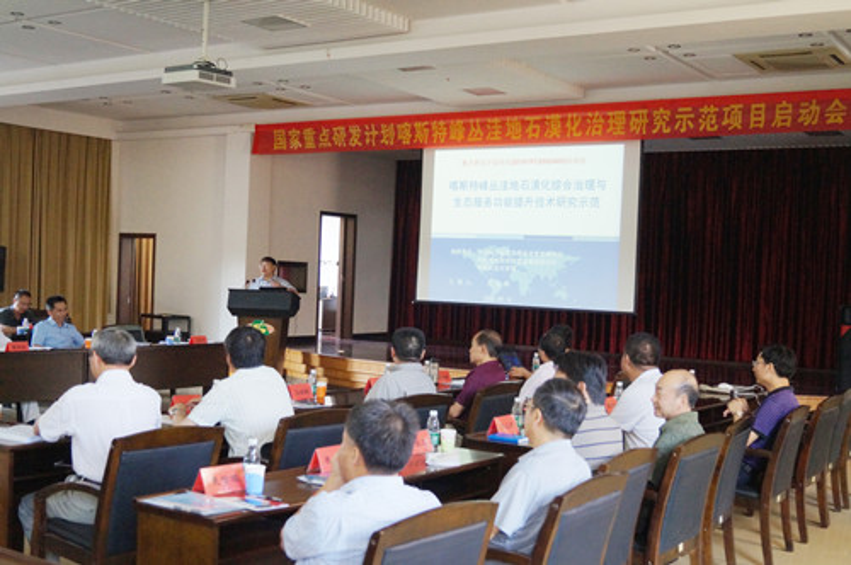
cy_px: 282
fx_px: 992
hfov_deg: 46.5
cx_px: 426
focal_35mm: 42
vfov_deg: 31.8
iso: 1600
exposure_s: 1/160
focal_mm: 28
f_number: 4.5
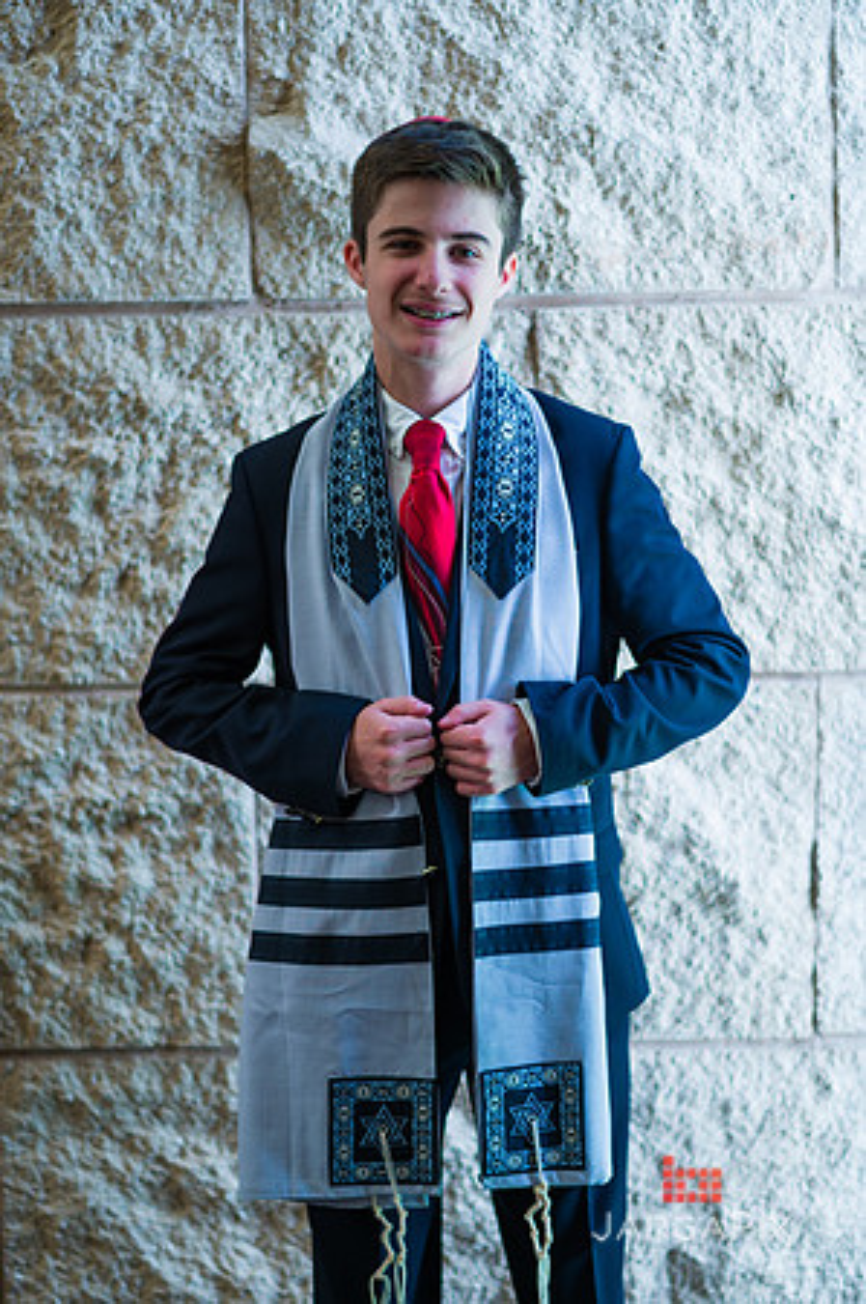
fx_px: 3074
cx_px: 433
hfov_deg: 16.0
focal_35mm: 85
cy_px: 652
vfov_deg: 23.9
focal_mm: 85
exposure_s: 1/200
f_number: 2
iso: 200
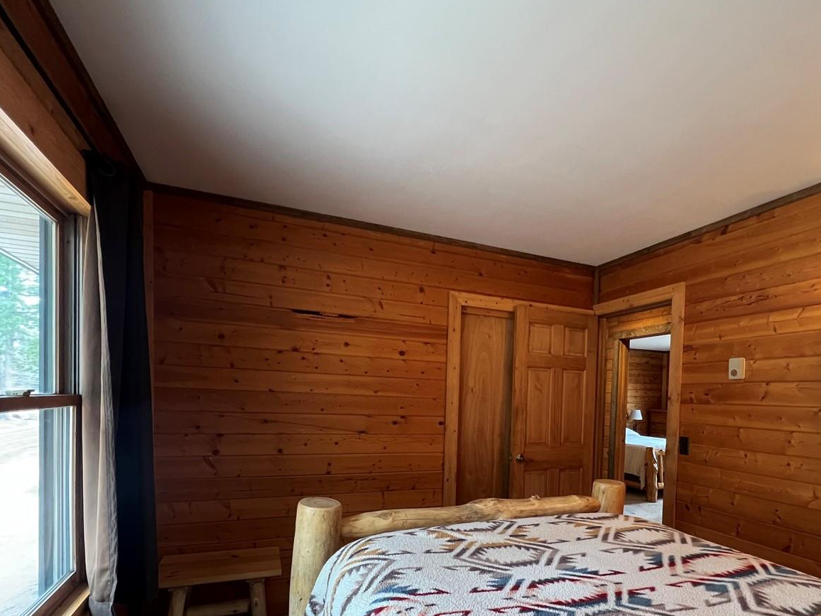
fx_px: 427
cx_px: 464
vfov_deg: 69.5
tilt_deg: -1.5
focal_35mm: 18
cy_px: 413
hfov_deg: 87.3
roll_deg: -1.6
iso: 500
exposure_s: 1/60
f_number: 1.8
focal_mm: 1.57
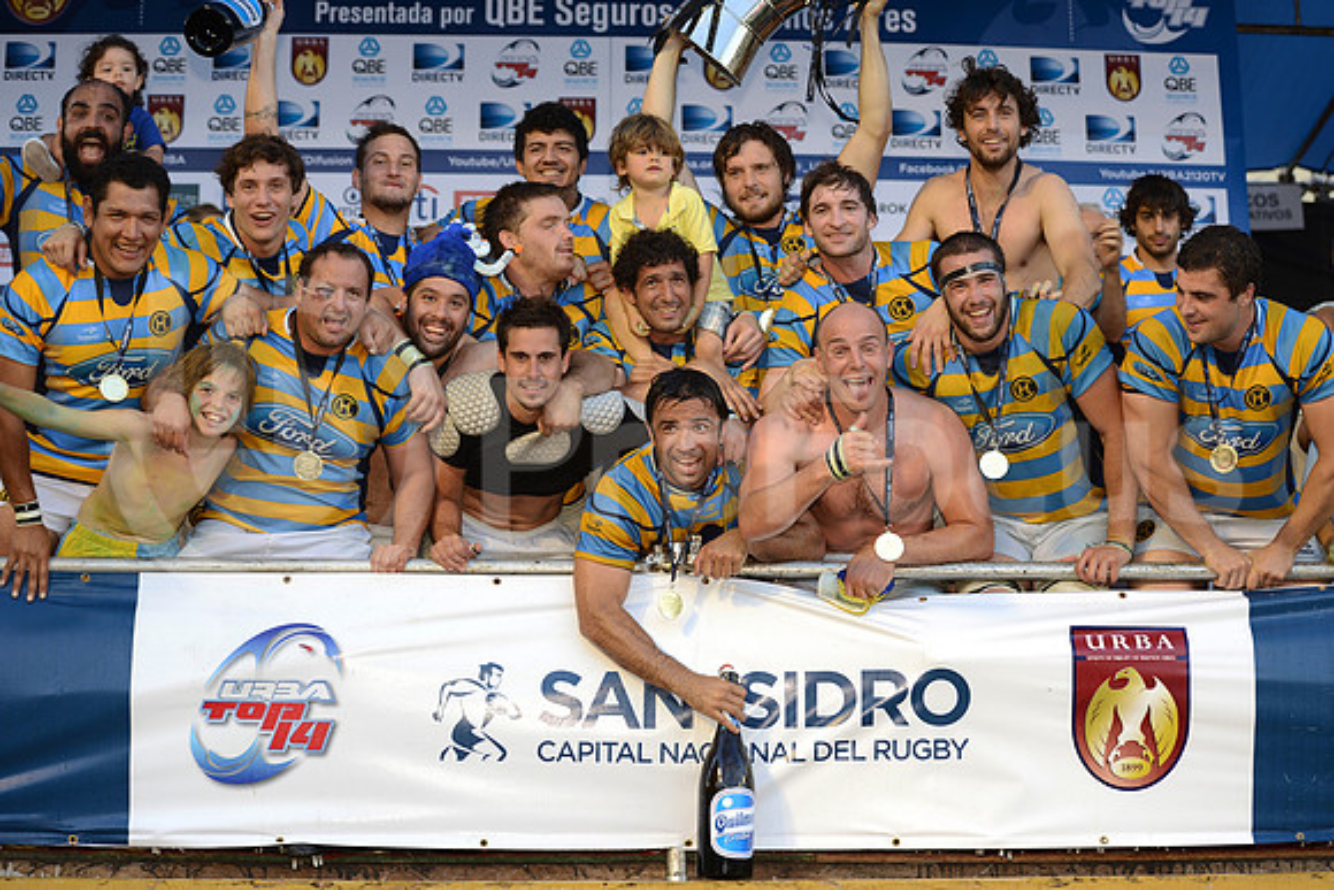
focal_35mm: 102
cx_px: 667
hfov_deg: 20.0
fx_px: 3780
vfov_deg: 13.4
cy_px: 445
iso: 400
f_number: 2.8
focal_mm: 102
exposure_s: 1/160
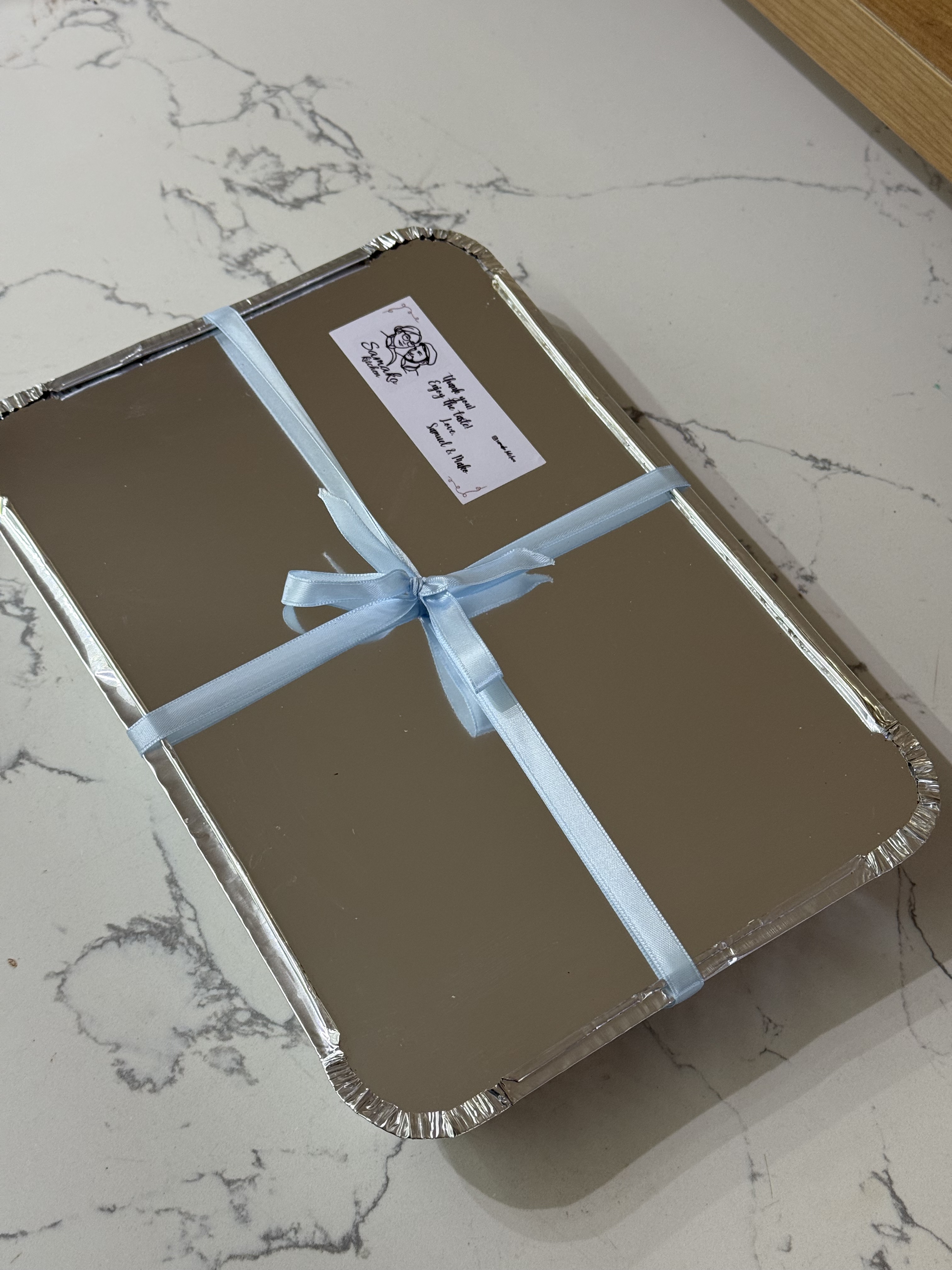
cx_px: 476
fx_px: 1760
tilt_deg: -56.0
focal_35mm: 48
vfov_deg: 39.7
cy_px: 635
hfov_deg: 30.3
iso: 100
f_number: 1.78
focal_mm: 6.76
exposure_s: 1/60
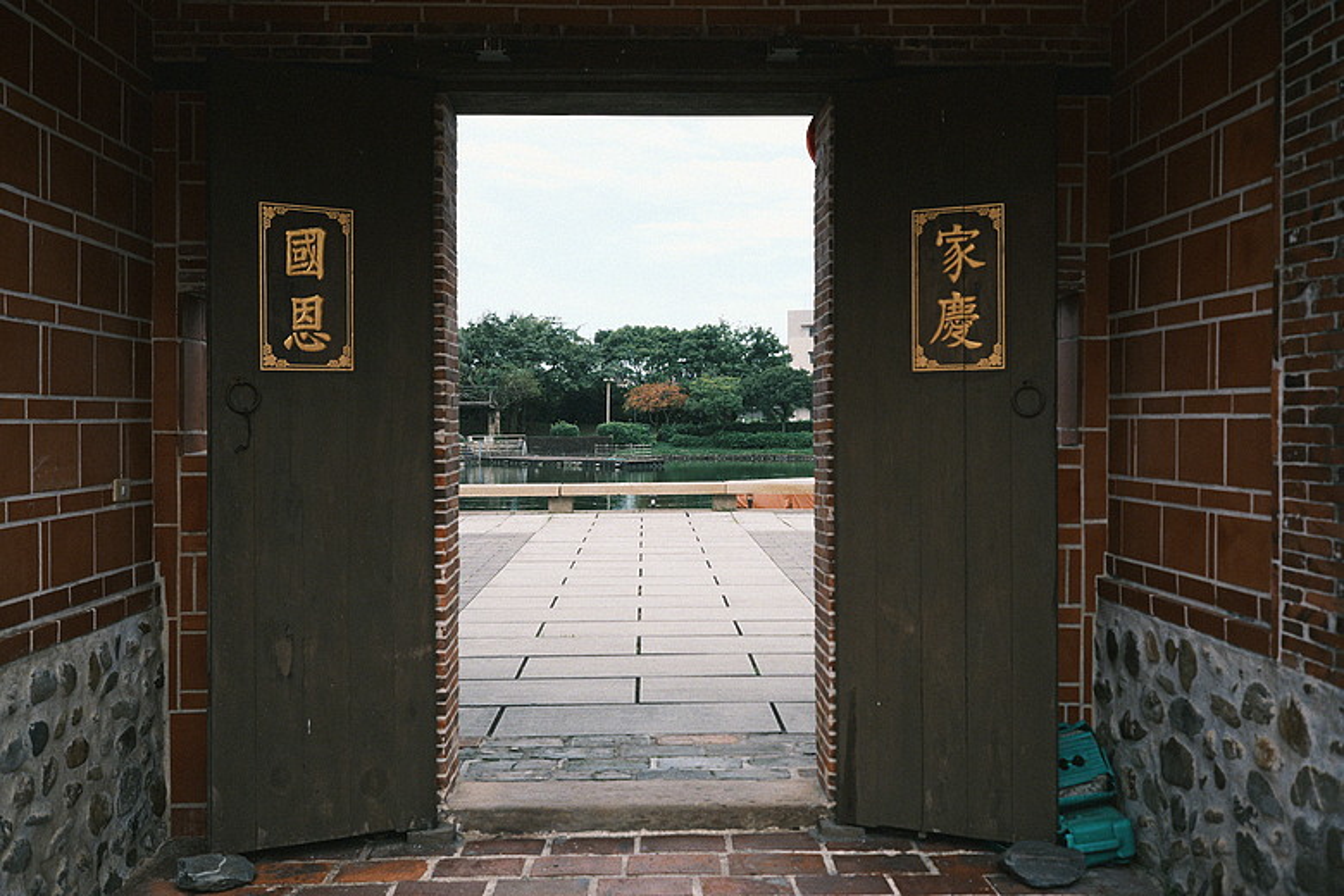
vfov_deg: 37.9
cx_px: 672
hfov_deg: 54.4
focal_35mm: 35
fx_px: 1307
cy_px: 448
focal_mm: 35
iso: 200
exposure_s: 1/250
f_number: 4.5
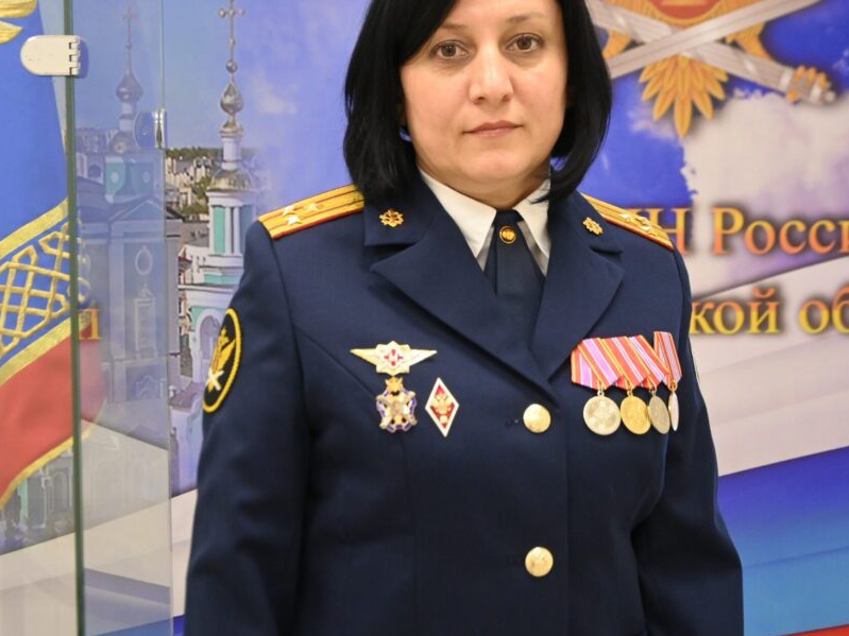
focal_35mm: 53
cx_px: 387
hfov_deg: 36.1
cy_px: 264
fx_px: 1302
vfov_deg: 27.4
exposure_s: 1/125
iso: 2000
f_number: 4.2
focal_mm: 24.5
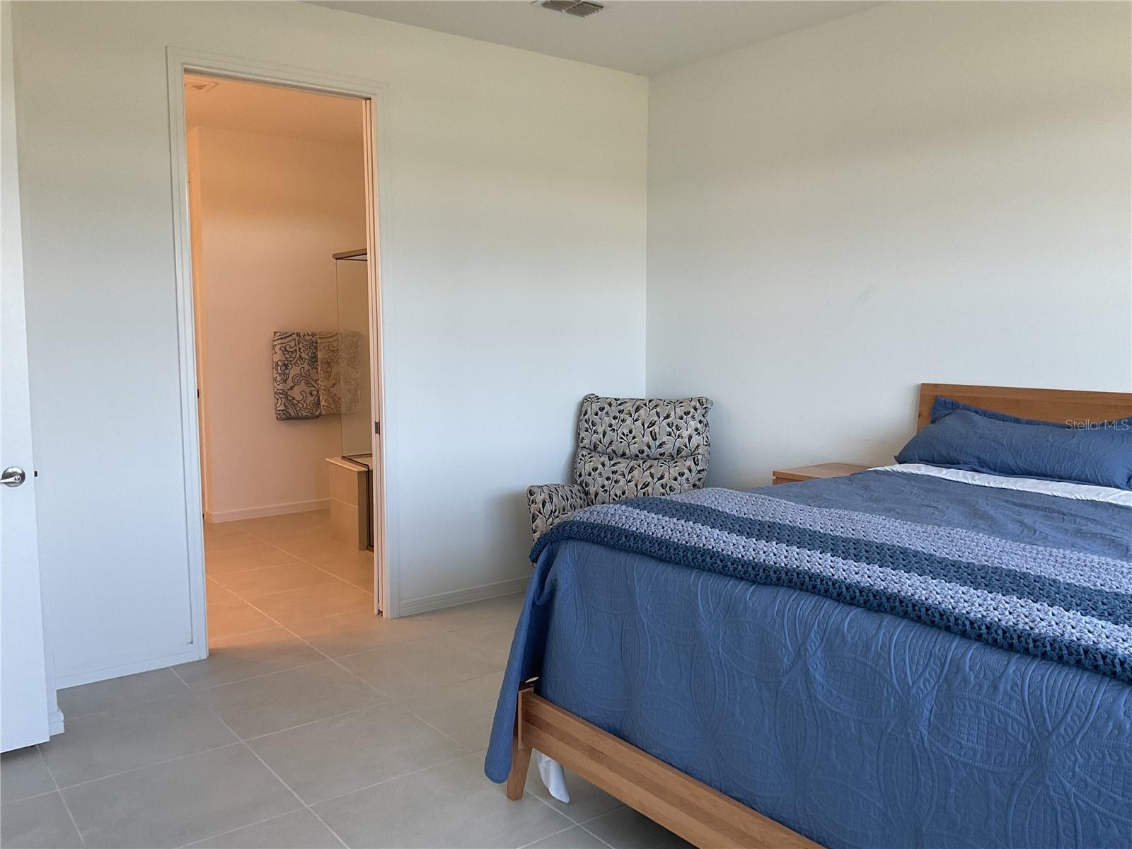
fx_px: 948
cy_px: 424
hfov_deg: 61.7
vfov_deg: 48.2
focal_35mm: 29
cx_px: 566
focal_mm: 3
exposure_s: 1/120
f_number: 1.8
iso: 64
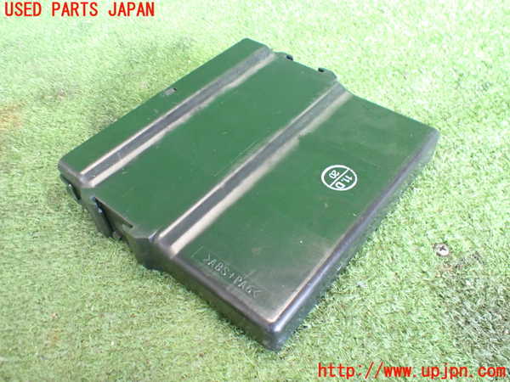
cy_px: 191
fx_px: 442
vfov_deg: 46.8
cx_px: 255
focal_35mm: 30
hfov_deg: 60.0
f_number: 2.3
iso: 800
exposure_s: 1/40
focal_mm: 5.4
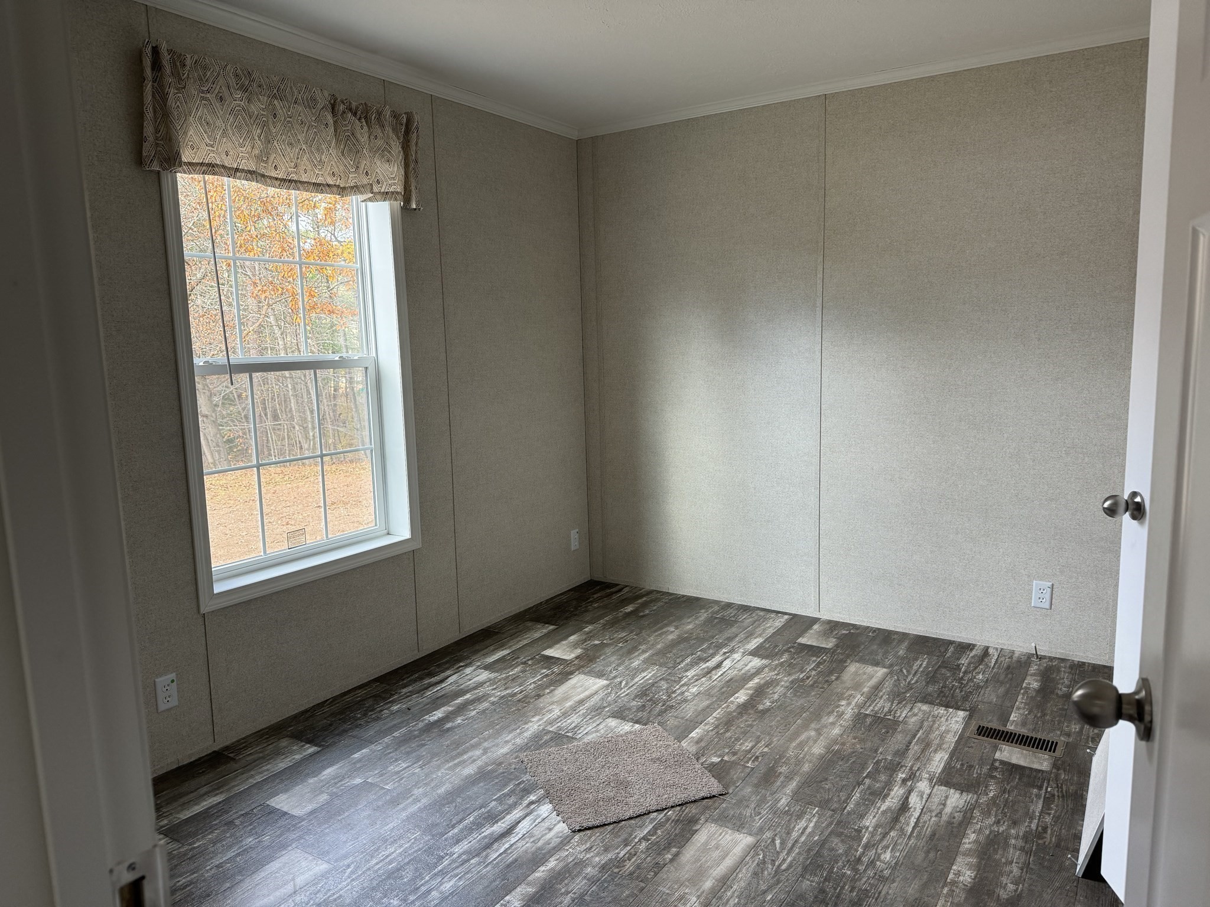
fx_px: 839
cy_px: 454
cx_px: 605
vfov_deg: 56.8
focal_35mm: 24
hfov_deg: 71.6
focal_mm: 6.76
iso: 160
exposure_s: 1/121
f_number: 1.78
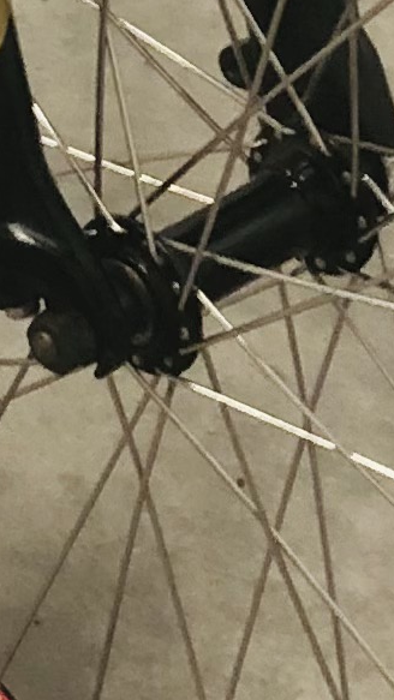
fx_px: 3918
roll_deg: -2.3
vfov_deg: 10.0
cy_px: -259
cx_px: -322
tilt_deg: -29.6
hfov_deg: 5.7
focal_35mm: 211
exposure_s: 1/15
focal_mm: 3.99
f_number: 1.8
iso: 50
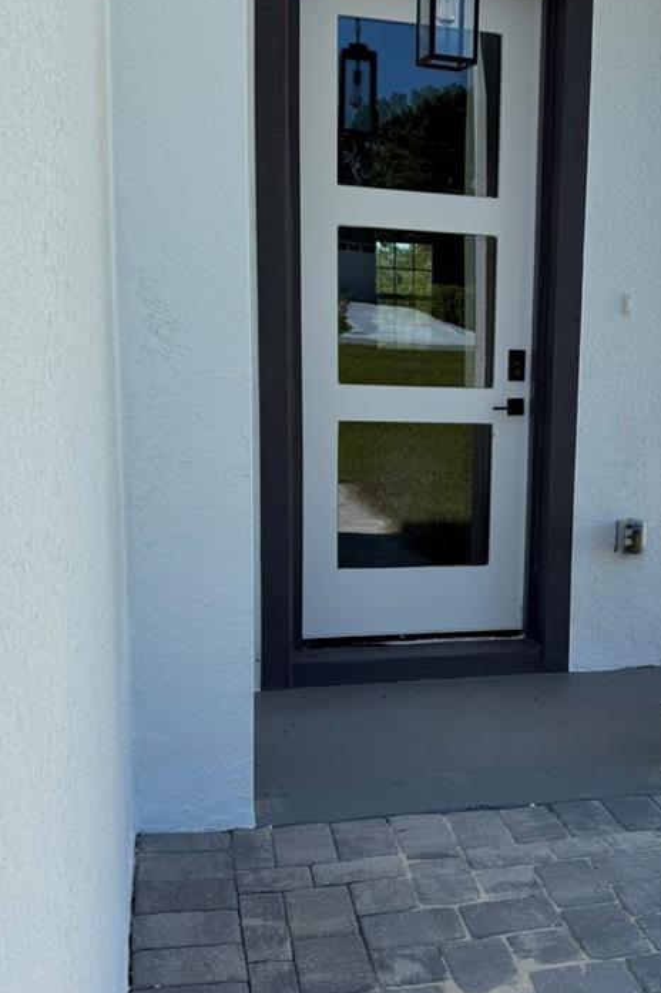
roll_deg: -1.8
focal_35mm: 43
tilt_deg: -10.2
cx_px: 526
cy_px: 539
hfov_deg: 30.4
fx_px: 1185
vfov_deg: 45.4
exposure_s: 1/3279
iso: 80
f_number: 1.78
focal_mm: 6.76
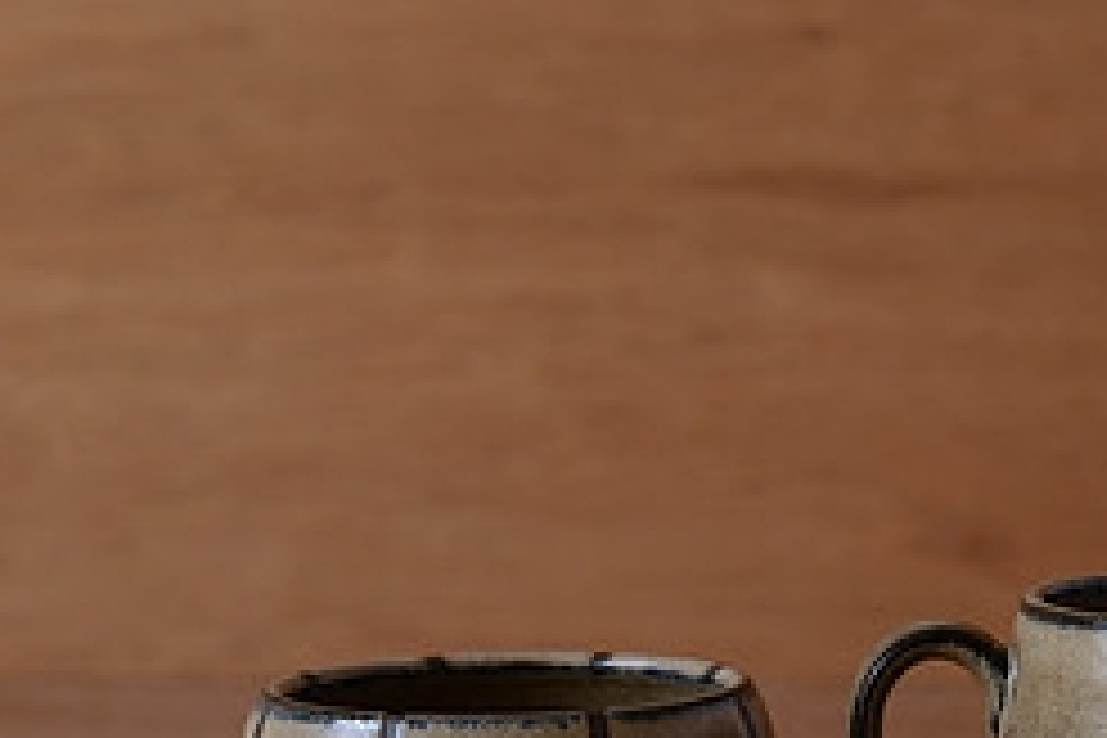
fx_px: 3628
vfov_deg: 11.6
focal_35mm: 118
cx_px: 846
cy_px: 466
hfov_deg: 17.2
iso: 500
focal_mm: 50
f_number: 3.5
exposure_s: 1/100
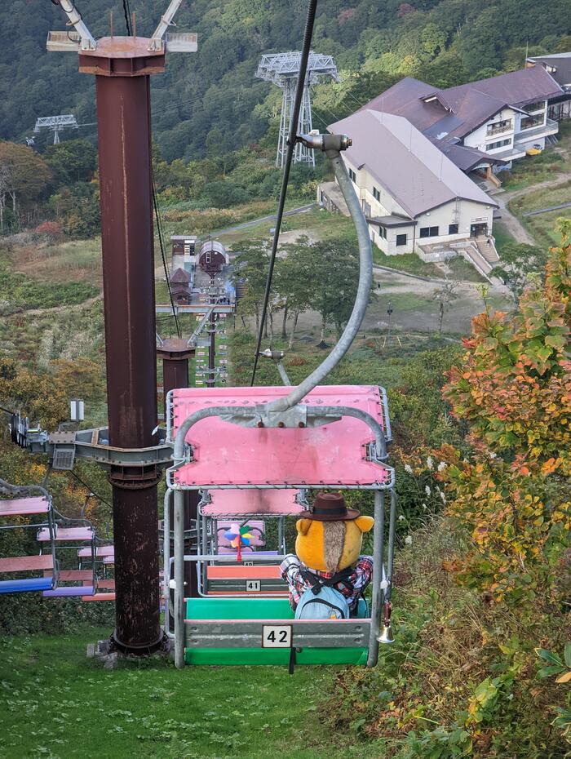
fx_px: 2282
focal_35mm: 104
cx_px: 286
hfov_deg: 14.3
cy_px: 380
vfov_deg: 18.9
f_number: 3.5
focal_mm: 19
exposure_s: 1/439
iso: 194
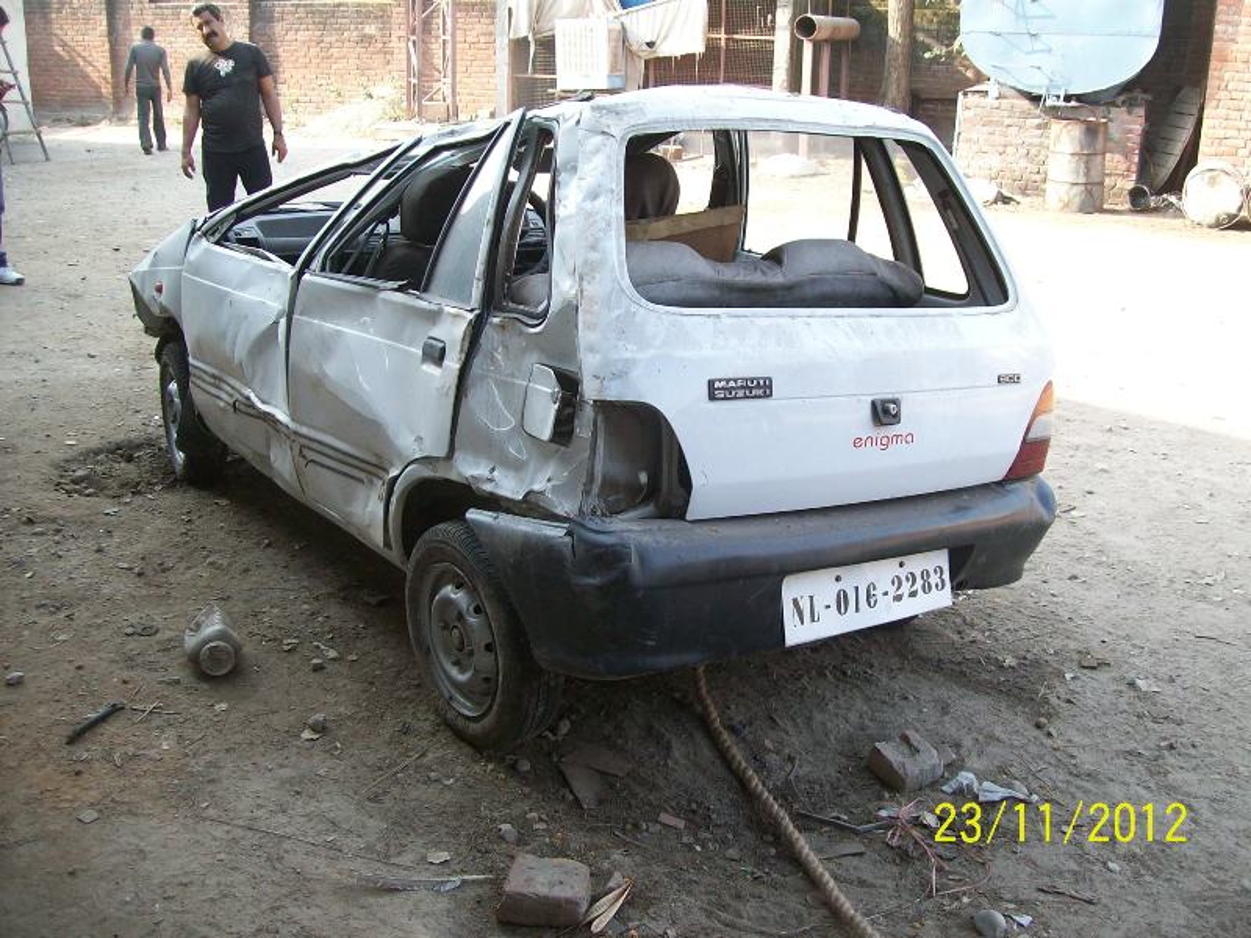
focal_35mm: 36
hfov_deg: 51.4
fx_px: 1301
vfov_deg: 39.7
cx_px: 626
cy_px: 469
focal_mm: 6
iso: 80
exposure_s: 1/121
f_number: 2.7
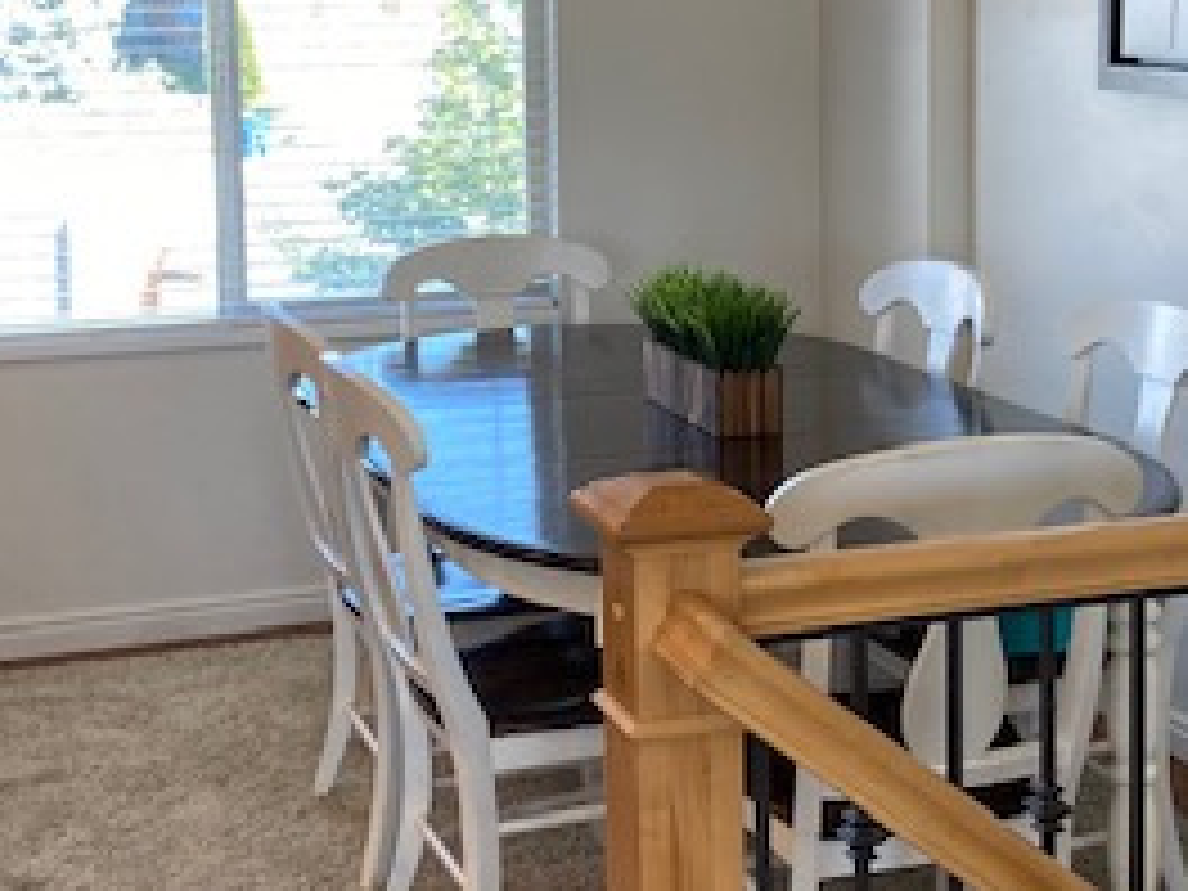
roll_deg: +0.9
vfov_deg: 23.1
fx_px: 2162
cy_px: 266
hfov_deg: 30.7
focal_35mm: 63
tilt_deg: -6.6
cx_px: 702
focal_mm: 4.25
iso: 64
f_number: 1.8
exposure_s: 1/120
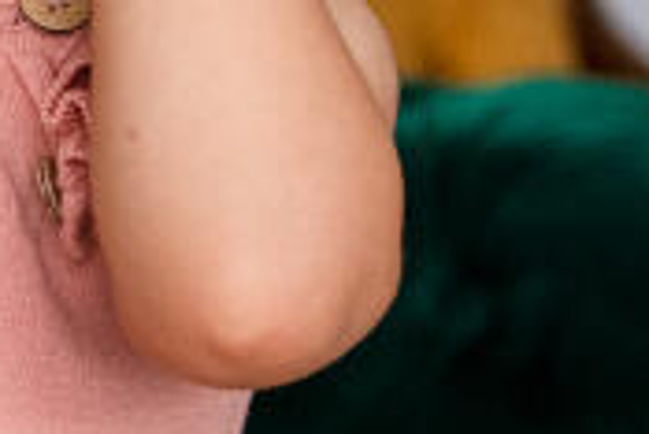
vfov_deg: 4.9
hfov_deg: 6.8
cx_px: -1101
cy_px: -108
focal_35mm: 280
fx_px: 5052
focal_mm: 35
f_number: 2.5
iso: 1000
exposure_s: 1/125
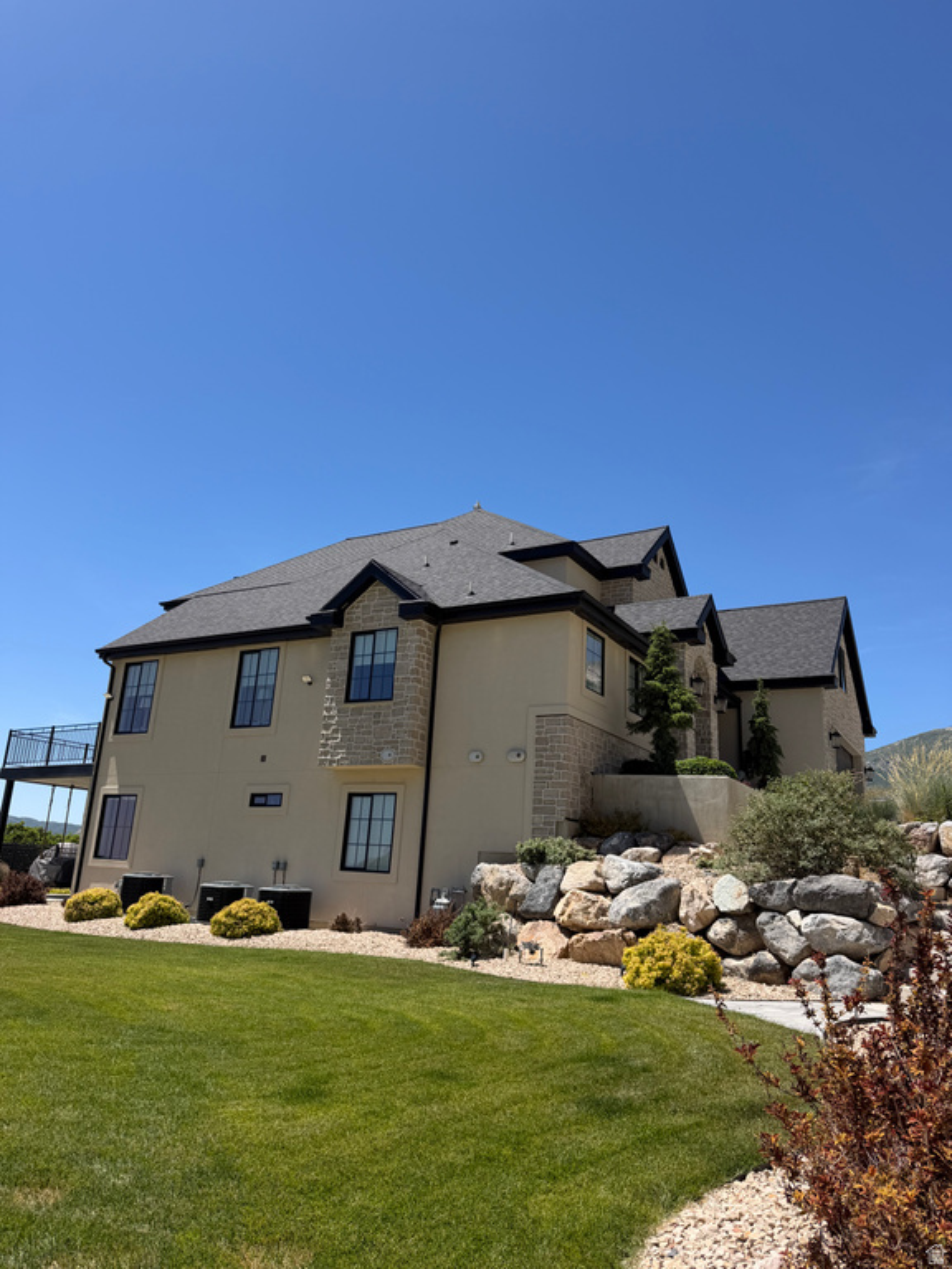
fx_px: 880
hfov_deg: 56.8
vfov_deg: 71.6
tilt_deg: +15.7
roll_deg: -4.1
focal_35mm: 24
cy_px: 634
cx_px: 476
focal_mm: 6.76
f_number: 1.78
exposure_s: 1/4167
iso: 80
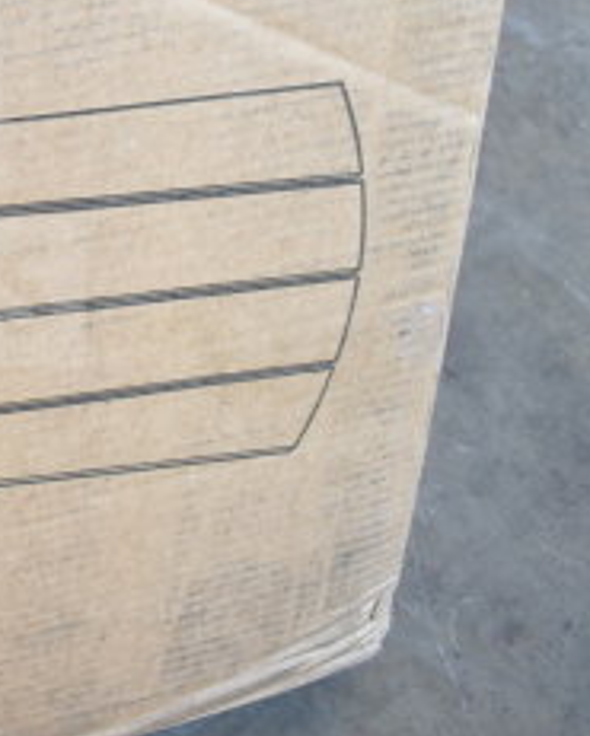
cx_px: -274
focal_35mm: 67
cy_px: 113
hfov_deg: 20.0
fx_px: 1461
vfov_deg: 27.5
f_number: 3.5
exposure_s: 1/30
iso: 220
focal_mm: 18
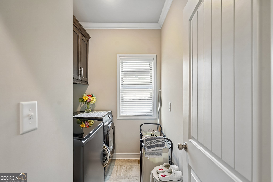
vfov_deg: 73.7
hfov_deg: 96.7
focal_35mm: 16
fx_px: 121
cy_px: 91
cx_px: 136
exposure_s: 1/6
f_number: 5
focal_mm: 16
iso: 50
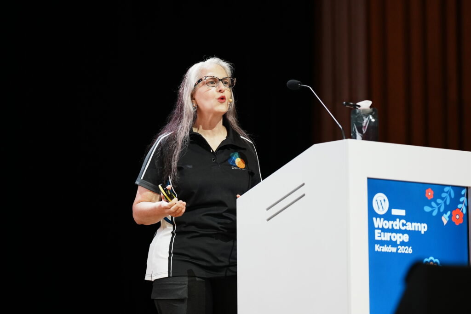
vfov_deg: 6.8
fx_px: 2643
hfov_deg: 10.2
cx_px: 236
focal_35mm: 202
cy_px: 157
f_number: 1.8
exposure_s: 1/250
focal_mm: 135
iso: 1000
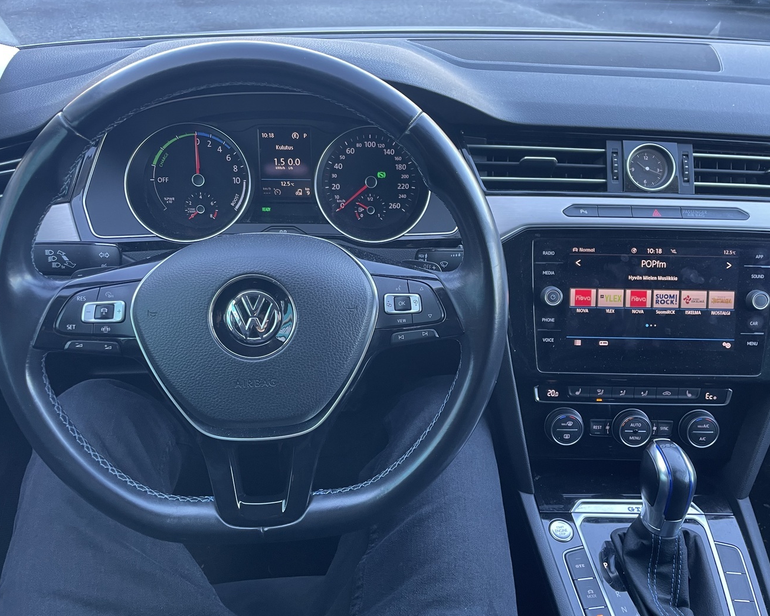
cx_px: 399
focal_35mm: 28
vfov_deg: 51.5
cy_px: 316
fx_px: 638
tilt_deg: -33.4
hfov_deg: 62.2
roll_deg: -0.9
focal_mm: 4.2
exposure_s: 1/84
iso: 125
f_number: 1.6
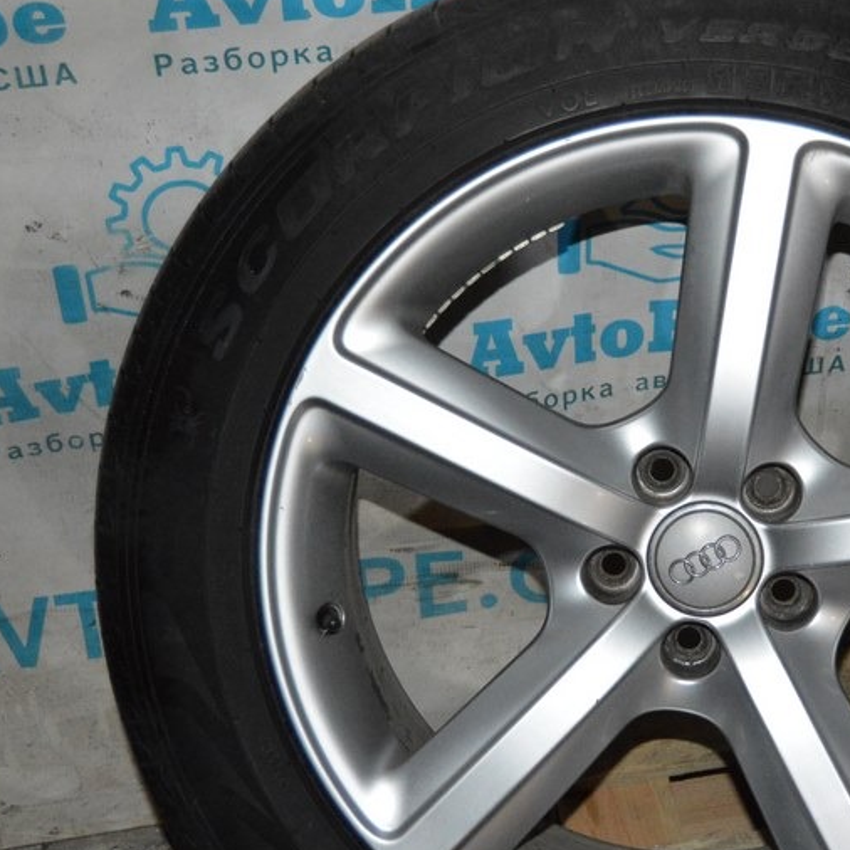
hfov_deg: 25.1
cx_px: 734
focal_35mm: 67
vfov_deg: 25.7
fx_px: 1861
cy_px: 503
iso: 3200
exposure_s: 1/60
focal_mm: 26
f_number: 4
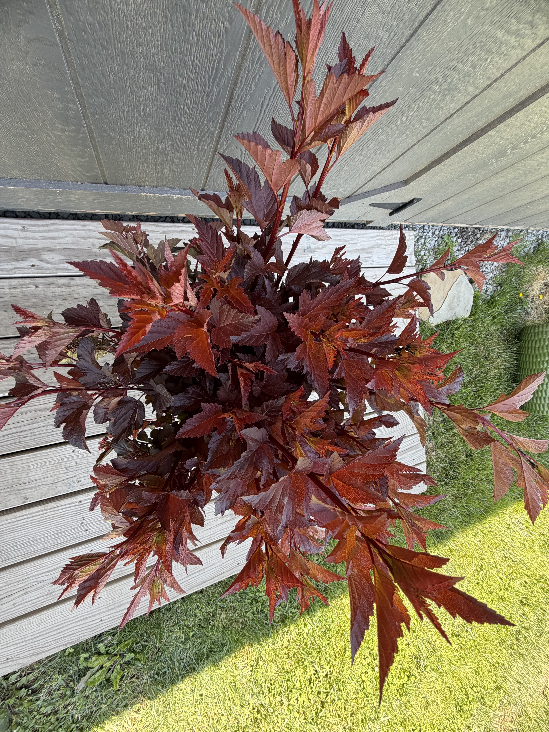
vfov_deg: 102.1
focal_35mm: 14
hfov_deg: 85.7
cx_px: 274
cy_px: 366
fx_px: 296
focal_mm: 2.22
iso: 80
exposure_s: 1/121
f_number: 2.2
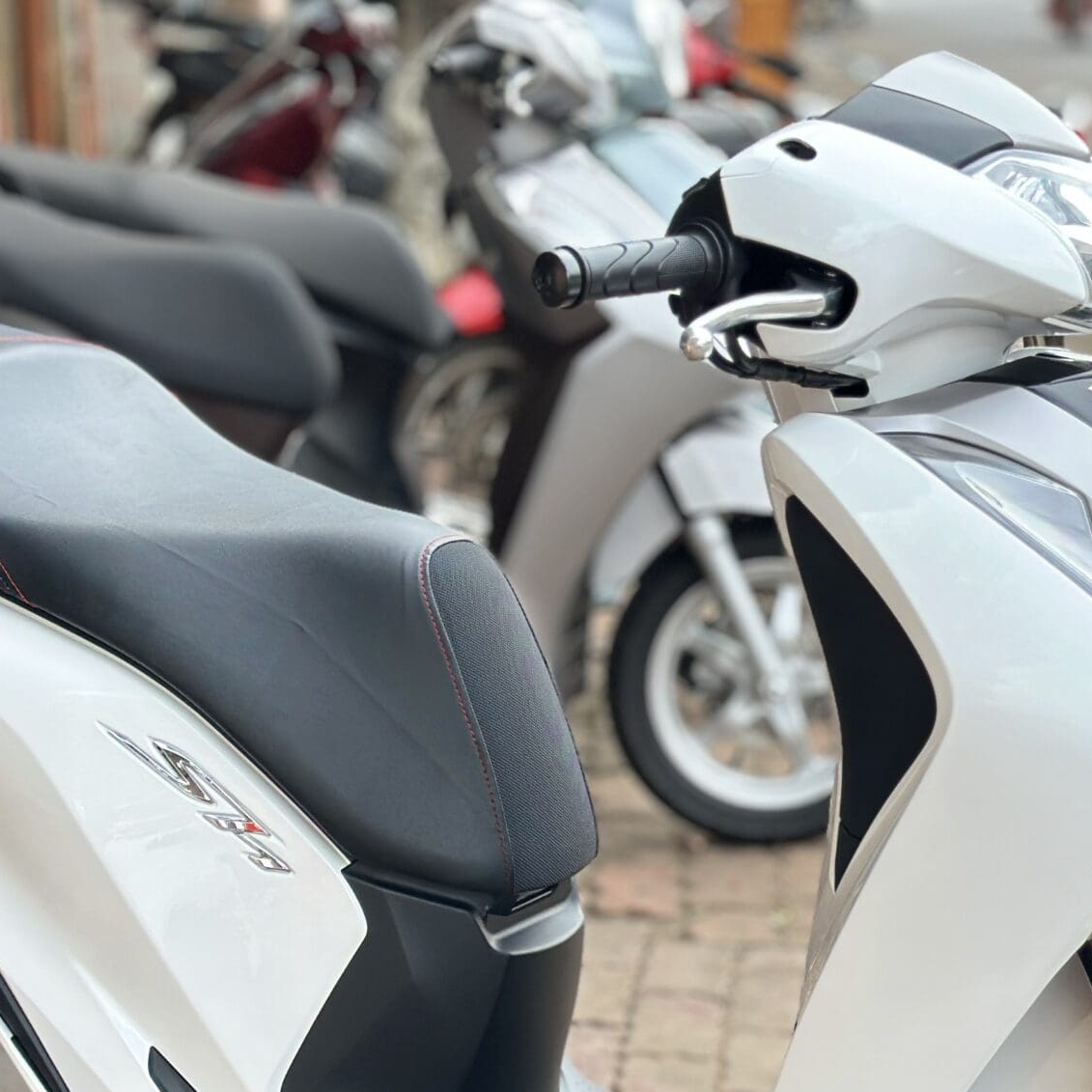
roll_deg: +1.2
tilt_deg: -16.0
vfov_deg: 17.9
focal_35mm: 96
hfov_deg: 18.1
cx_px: 627
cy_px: 921
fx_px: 3426
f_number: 1.78
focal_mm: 6.86
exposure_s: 1/745
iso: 80
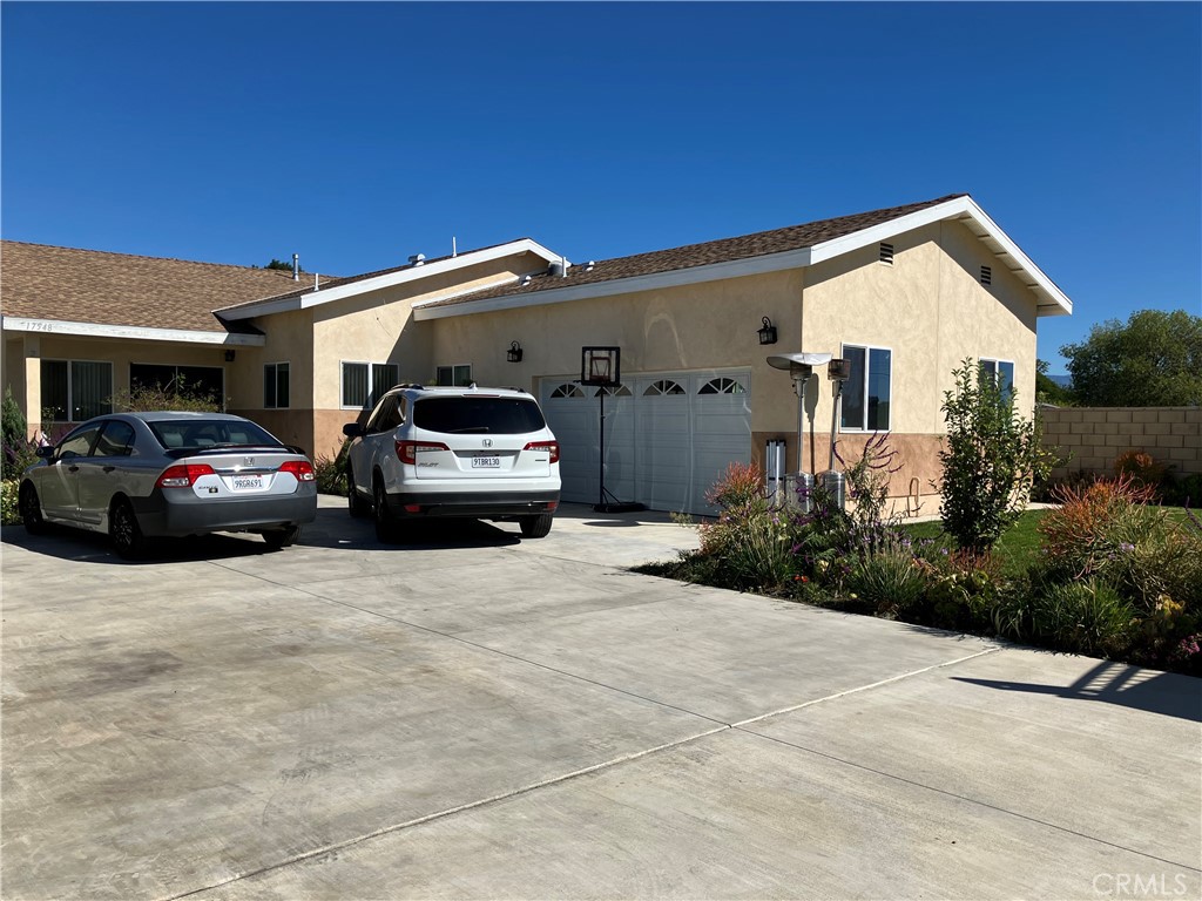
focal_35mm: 28
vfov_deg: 49.7
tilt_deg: -2.6
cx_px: 601
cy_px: 450
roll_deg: -0.7
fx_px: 972
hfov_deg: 63.4
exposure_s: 1/3247
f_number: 1.8
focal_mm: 3.99
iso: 32
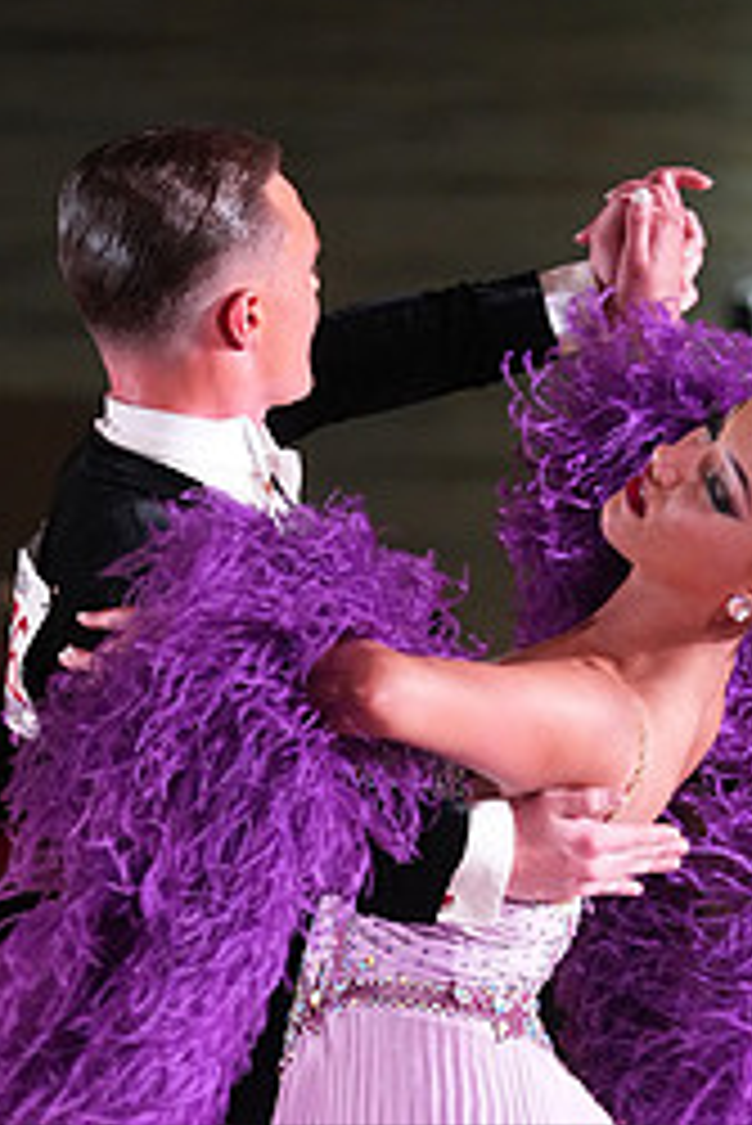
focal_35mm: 416
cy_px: 1278
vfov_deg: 4.9
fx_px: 13016
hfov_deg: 3.3
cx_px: 326
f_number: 5
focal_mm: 179
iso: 4000
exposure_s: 1/200
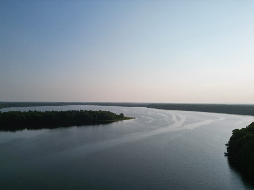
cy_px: 95
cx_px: 127
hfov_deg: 71.6
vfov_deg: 56.8
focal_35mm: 24
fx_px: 176
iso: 140
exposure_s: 1/6000
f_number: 1.7
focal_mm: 6.72
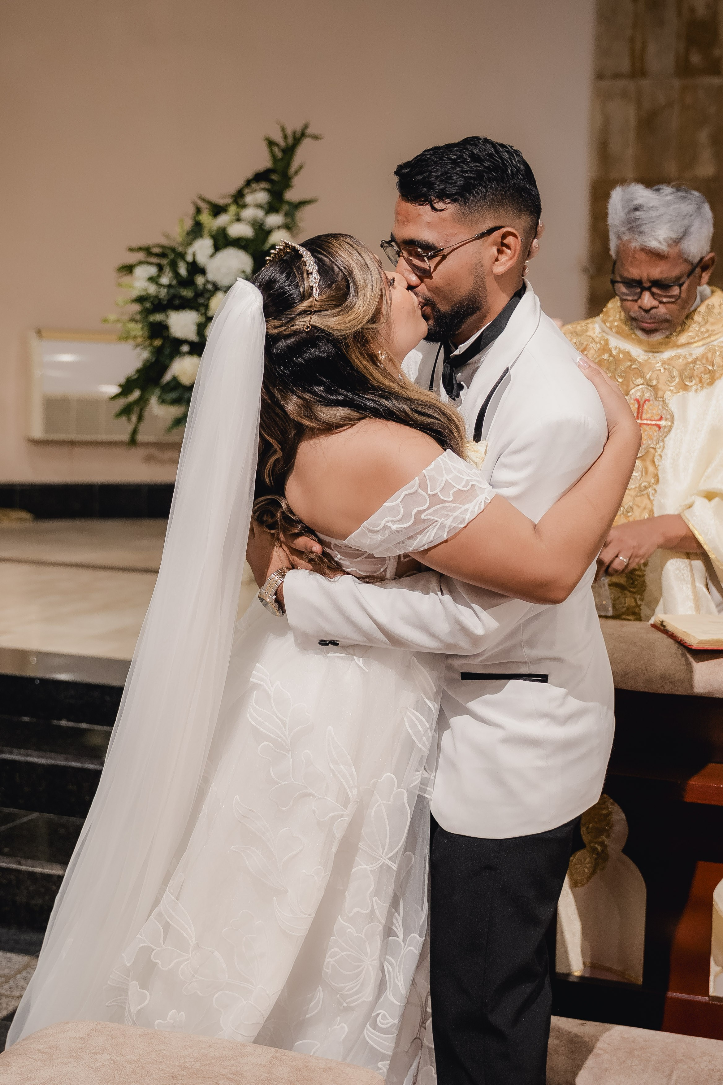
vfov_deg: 36.2
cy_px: 542
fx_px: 1657
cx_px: 362
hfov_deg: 24.6
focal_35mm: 55
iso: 1000
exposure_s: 1/160
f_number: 2.8
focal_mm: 37
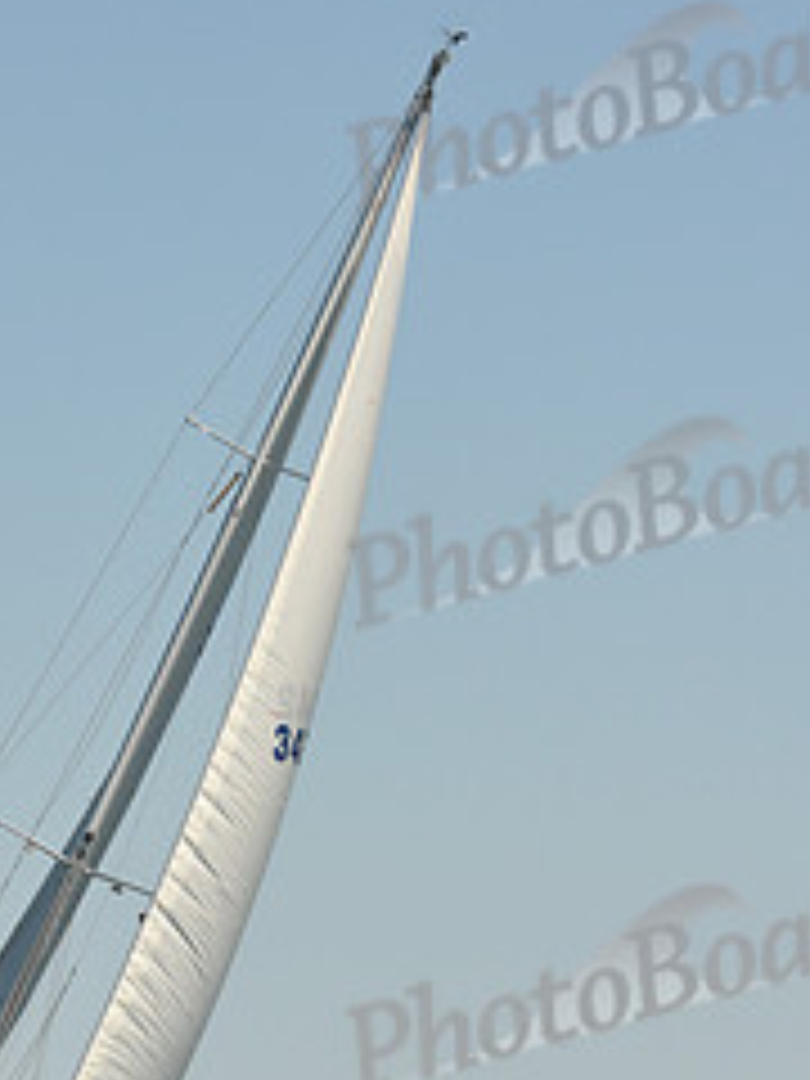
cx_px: 115
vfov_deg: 6.8
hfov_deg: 5.1
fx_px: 9079
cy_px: 810
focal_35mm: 291
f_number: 6.3
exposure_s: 1/800
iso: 250
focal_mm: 125
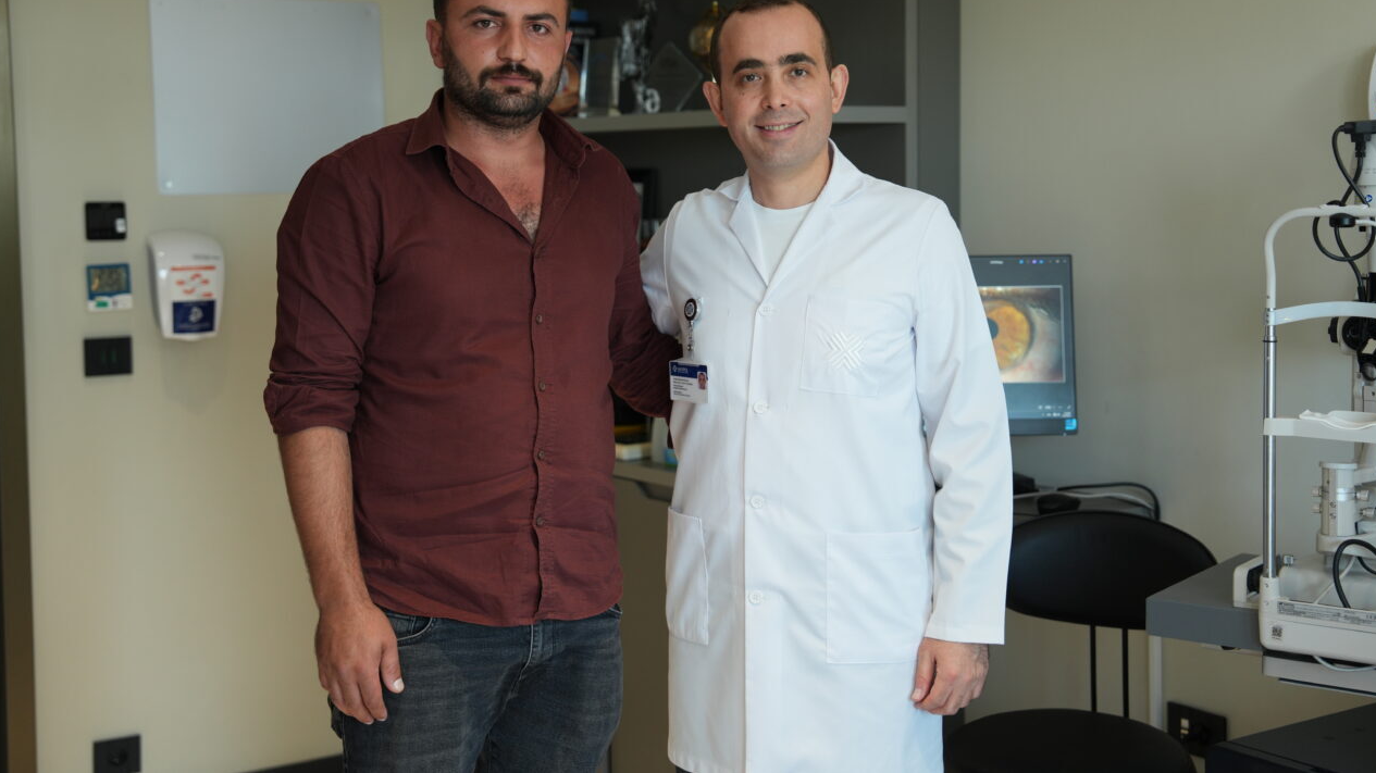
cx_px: 693
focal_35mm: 53
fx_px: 1933
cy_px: 310
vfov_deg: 22.6
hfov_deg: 39.2
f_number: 2.8
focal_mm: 50
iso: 400
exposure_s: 1/125
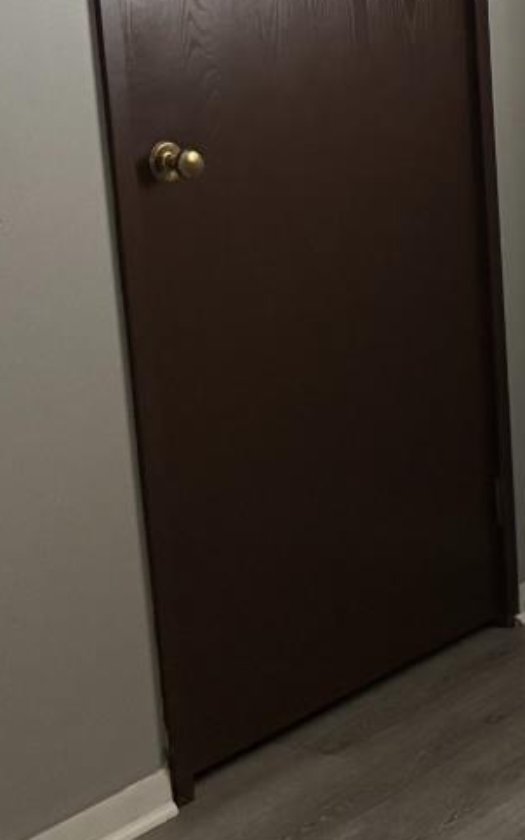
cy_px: 382
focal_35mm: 79
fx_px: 1808
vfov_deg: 26.1
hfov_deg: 13.4
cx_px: 1149
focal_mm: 6.76
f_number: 1.78
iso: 1000
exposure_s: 1/40
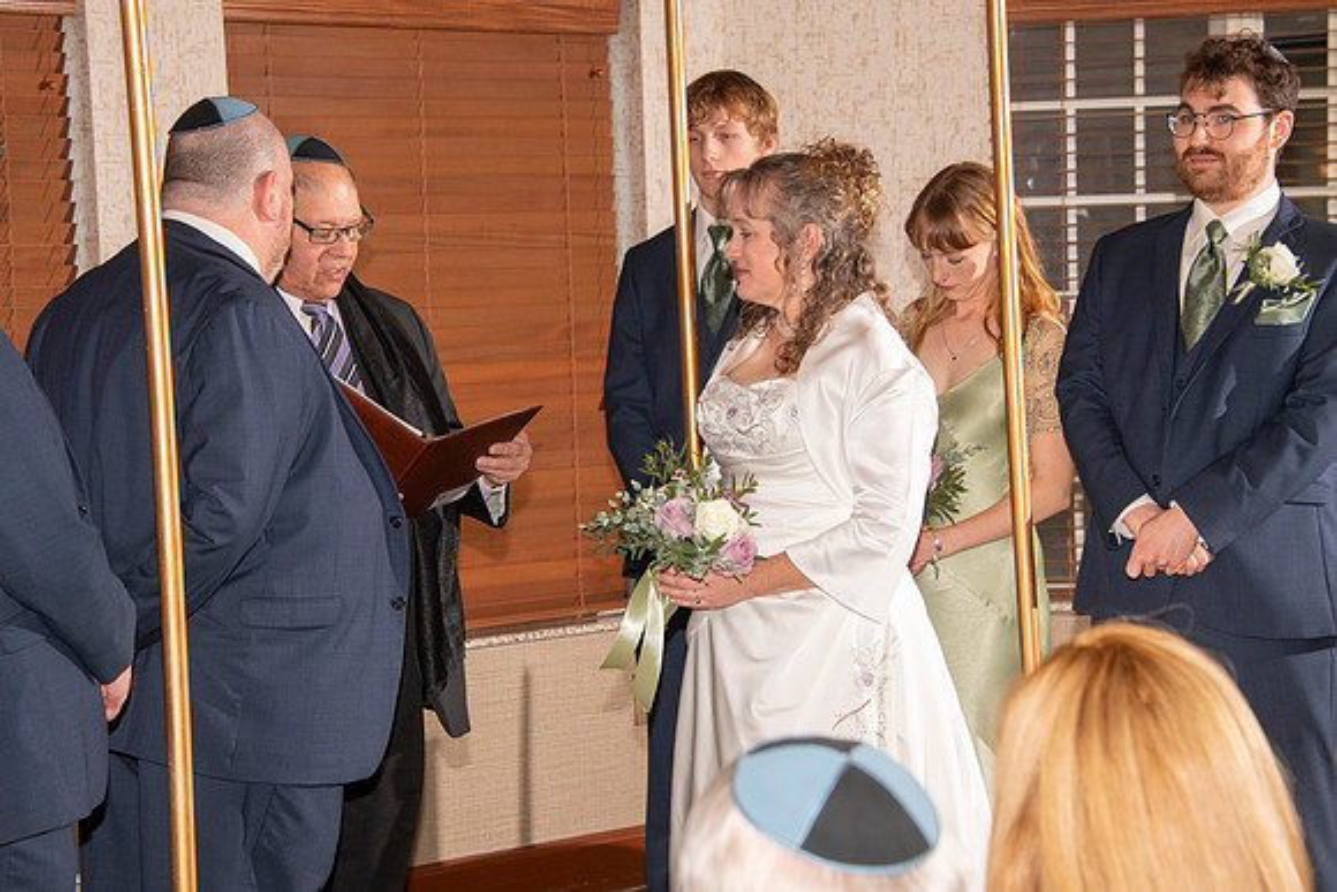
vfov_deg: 13.3
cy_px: 391
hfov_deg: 19.8
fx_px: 3838
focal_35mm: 103
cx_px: 668
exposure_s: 1/160
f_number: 8
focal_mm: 92
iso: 1000
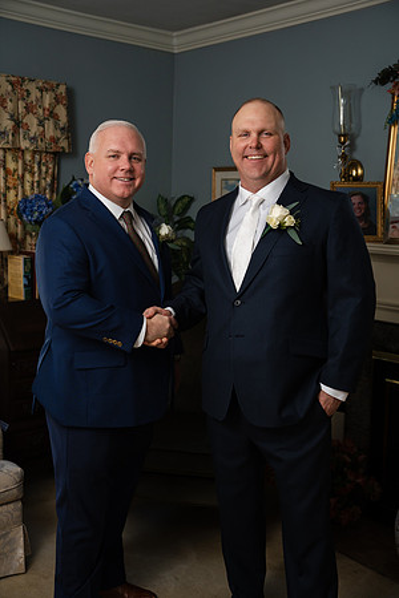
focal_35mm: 43
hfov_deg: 31.2
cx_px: 200
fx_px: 715
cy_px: 299
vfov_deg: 45.4
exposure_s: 1/200
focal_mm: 43
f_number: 4
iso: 500
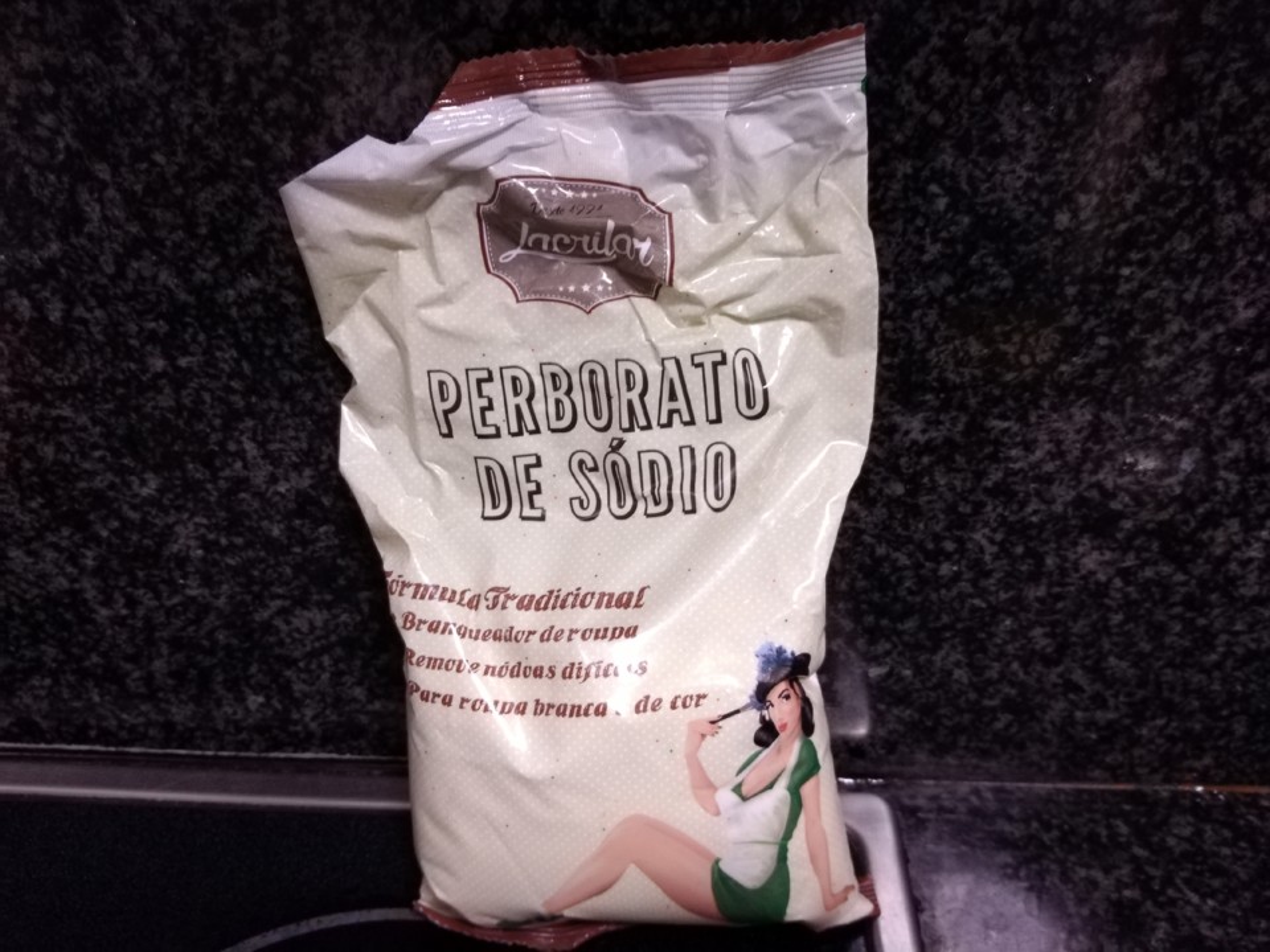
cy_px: 476
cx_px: 635
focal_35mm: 26
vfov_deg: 53.1
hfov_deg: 67.3
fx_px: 954
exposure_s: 1/24
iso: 638
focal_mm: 3.6
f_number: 1.8
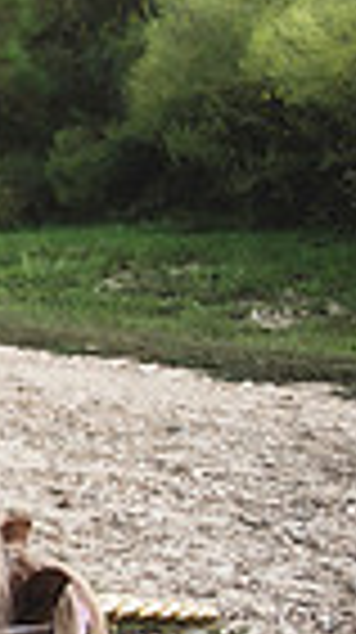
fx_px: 1885
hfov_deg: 8.3
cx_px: -847
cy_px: 137
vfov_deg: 19.0
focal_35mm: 112
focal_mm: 26
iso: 100
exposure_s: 1/200
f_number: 2.8
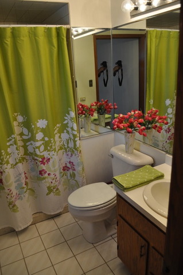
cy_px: 138
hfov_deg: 47.8
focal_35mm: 27
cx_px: 92
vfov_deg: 67.4
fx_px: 206
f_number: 4.5
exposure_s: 1/80
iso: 400
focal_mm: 18
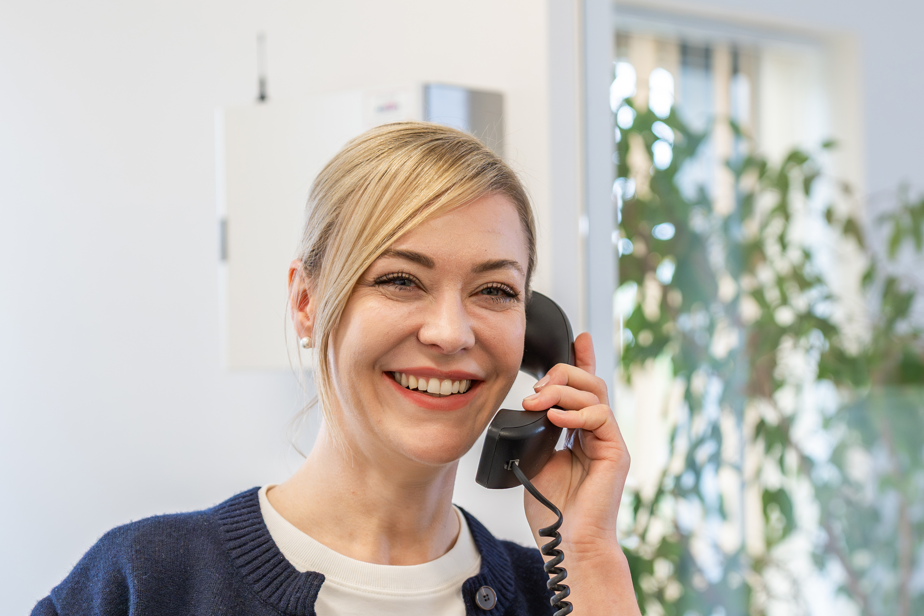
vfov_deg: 13.1
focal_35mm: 104
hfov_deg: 19.6
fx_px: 2669
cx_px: 608
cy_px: 519
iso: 800
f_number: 2.8
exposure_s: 1/320
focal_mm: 57
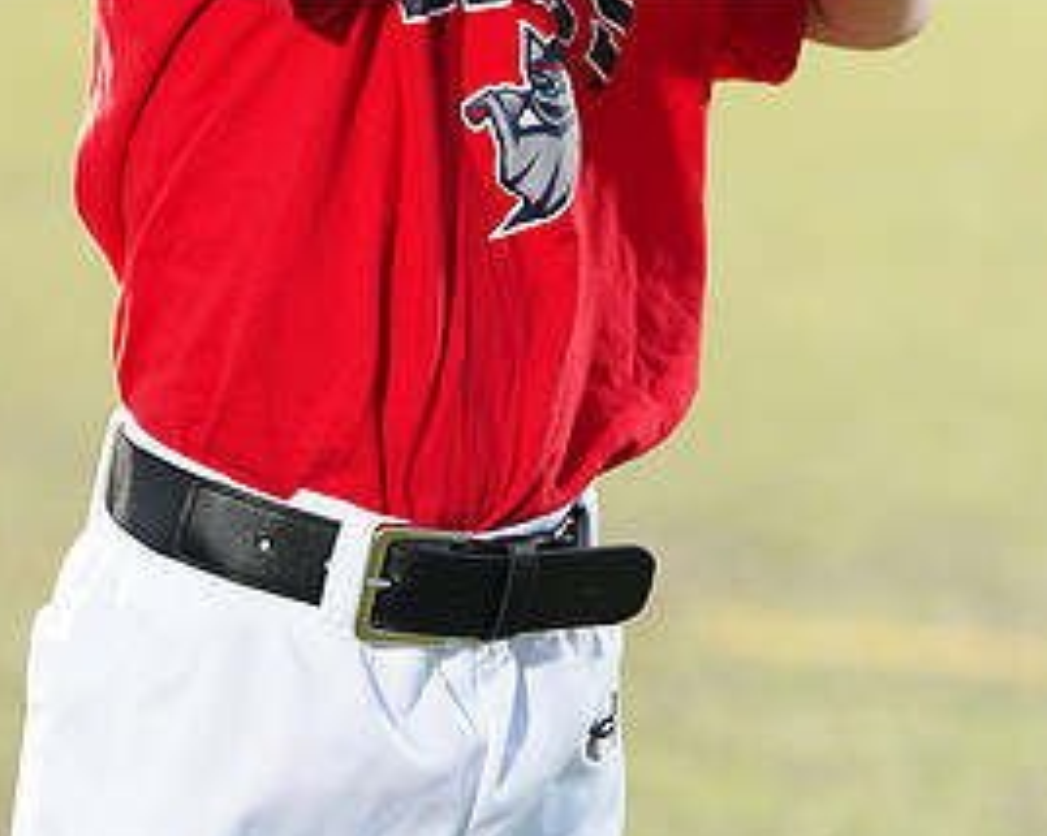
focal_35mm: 352
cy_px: -133
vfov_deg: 4.4
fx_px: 10900
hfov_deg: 5.5
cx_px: 424
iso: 100
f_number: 5
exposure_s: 1/250
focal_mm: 173
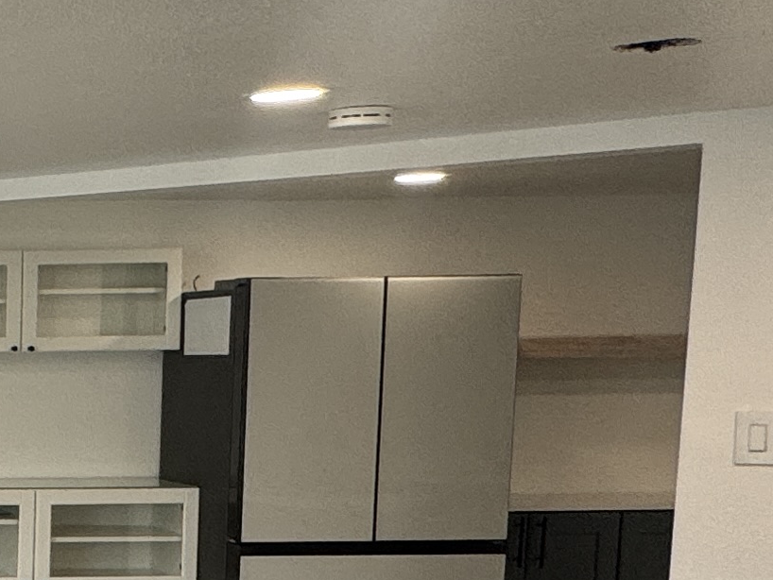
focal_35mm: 69
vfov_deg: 20.9
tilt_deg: -6.6
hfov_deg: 21.8
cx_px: -482
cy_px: 510
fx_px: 1541
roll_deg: +1.0
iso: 125
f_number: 2.2
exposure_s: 1/100
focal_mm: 2.22
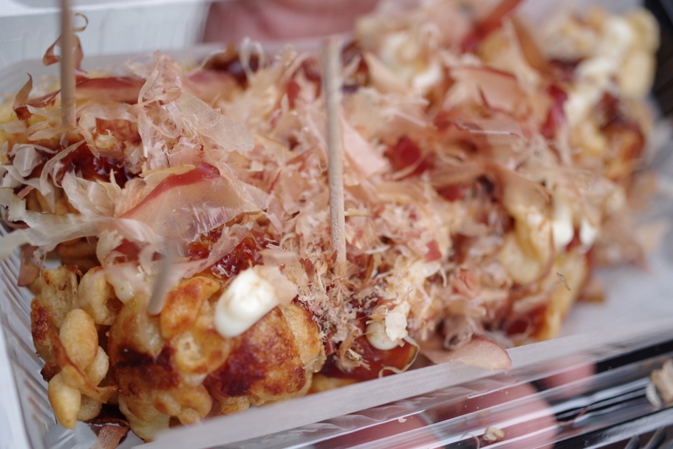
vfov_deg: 26.0
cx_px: 336
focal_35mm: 52
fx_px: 972
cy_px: 224
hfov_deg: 38.2
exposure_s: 1/160
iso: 100
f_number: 2.8
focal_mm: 35
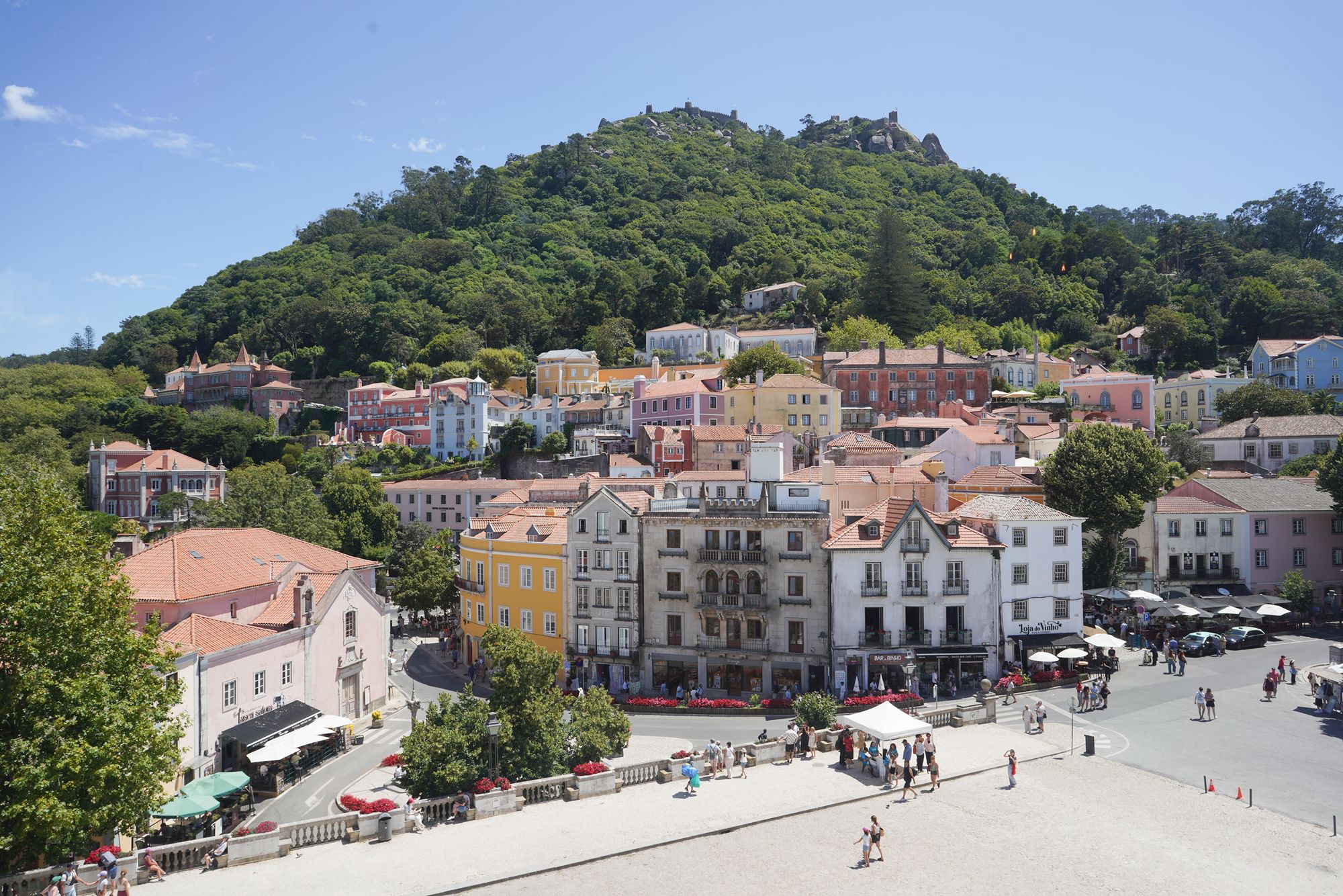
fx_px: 895
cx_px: 672
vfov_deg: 53.1
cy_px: 448
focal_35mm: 24
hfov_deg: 73.7
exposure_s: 1/100
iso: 100
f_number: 10
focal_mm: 24
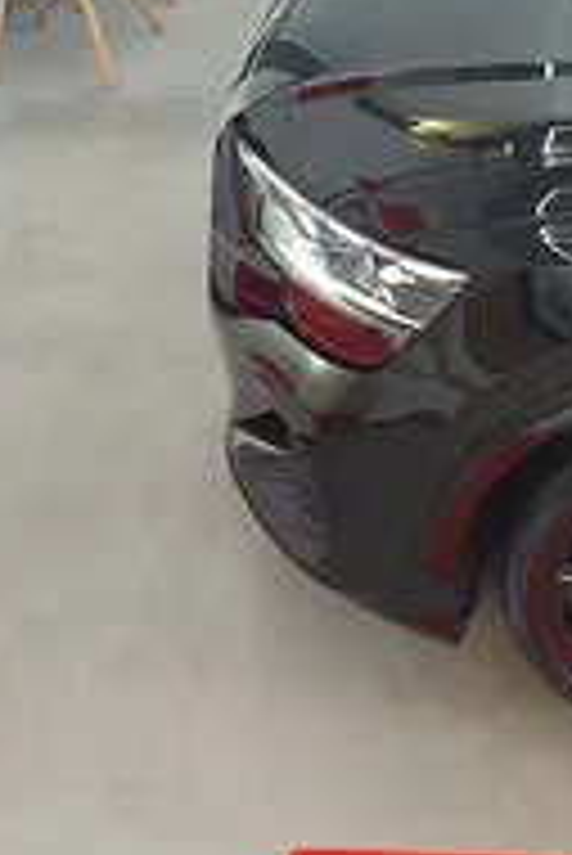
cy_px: 104
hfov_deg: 20.3
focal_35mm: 63
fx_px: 1499
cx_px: 671
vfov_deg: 30.6
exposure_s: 1/50
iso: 100
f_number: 1.8
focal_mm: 5.23
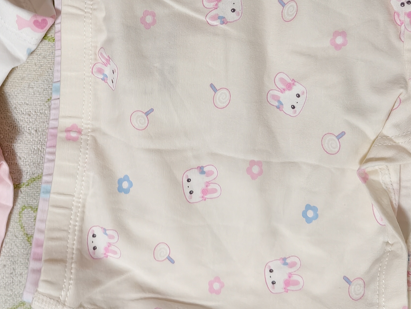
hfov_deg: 34.2
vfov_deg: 25.5
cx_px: 159
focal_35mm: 56
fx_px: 666
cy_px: 46
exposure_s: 1/50
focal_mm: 6.25
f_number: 1.68
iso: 1124
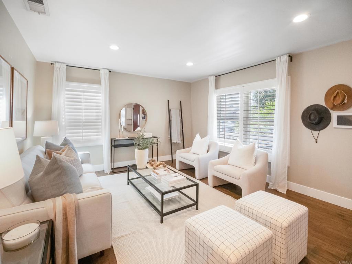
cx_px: 176
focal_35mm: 14
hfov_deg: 102.1
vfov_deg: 85.7
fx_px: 142
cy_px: 132
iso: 3200
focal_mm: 7
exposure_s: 1/60
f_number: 6.3
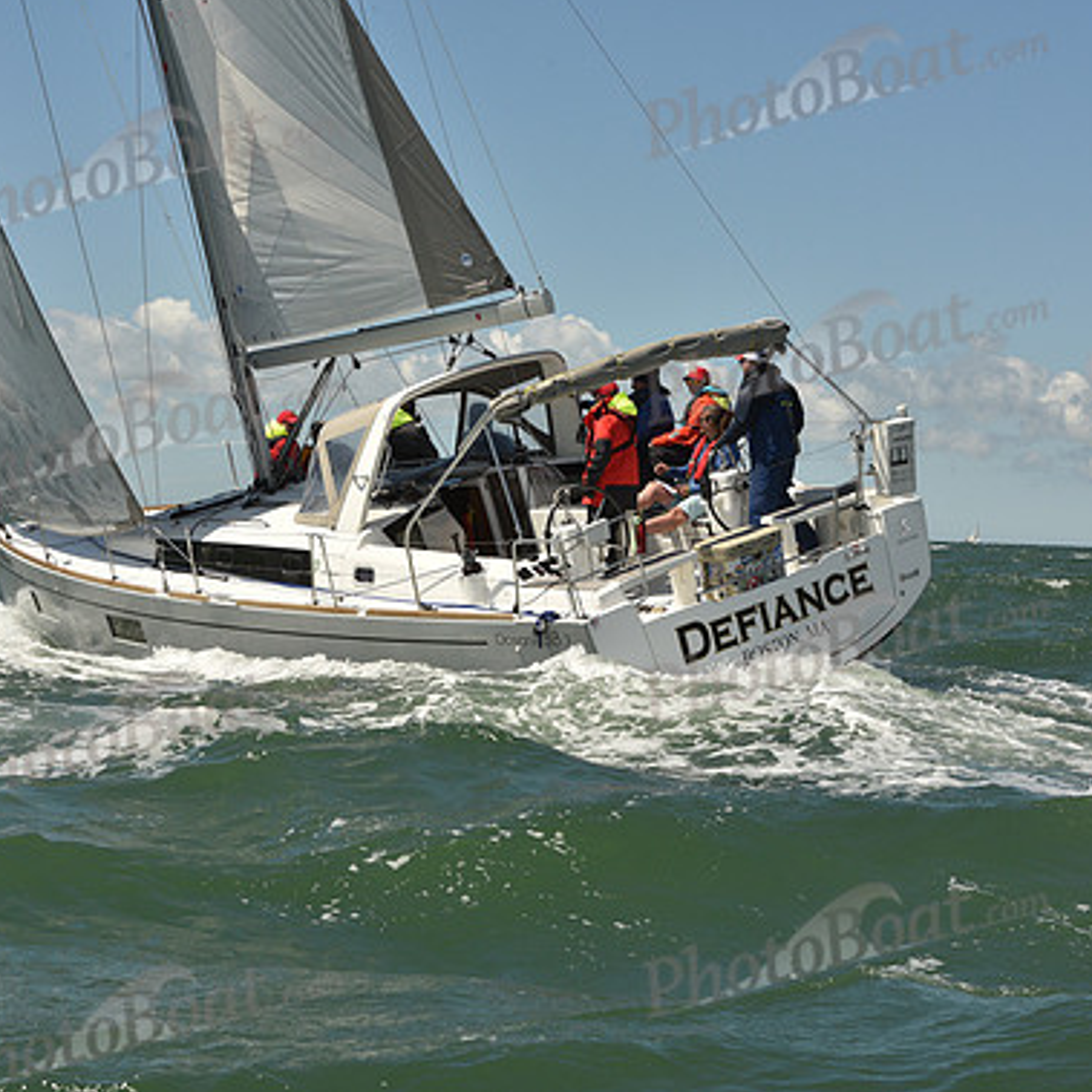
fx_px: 3248
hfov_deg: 19.1
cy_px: 540
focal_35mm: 91
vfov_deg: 19.1
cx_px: 496
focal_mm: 70
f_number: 13
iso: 320
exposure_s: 1/800
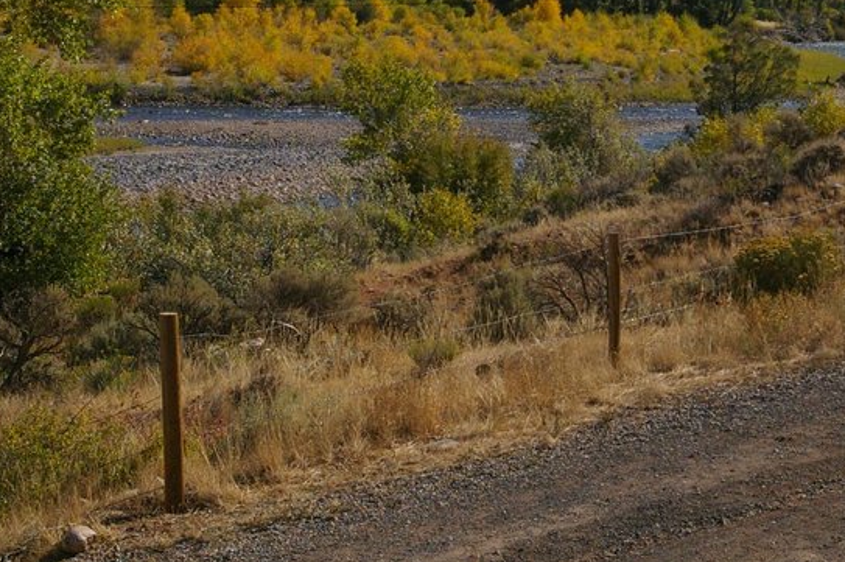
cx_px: 621
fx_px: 2955
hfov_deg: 16.2
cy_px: 31
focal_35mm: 126
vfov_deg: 10.8
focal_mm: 38
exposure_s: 1/3000
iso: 800
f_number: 8
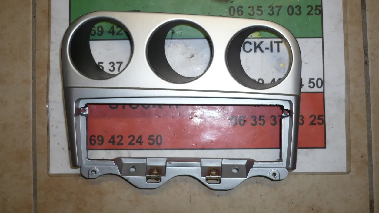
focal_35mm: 39
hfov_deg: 51.6
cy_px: 85
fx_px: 392
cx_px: 192
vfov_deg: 30.4
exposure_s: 1/30
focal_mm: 5.8
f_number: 2.8
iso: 100
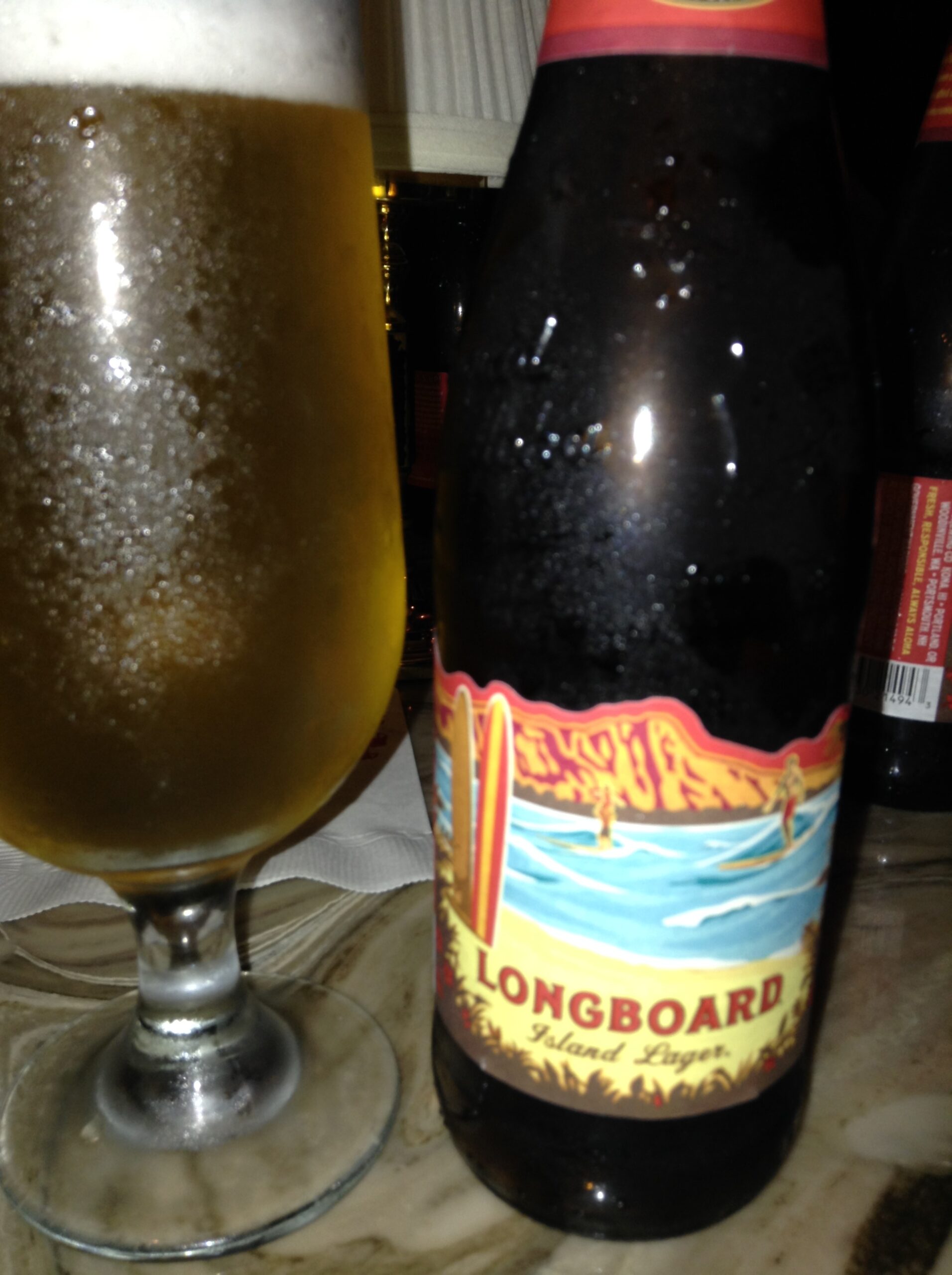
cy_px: 638
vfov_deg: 55.4
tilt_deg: -20.8
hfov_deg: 42.8
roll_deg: -1.6
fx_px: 1213
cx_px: 476
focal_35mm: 33
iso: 25
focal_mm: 3.3
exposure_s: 1/33
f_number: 2.4
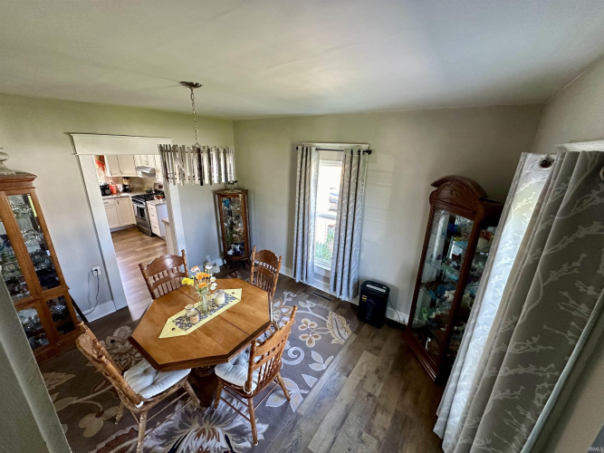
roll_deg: -2.6
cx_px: 302
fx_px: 244
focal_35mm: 14
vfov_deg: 85.7
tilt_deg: -18.2
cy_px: 226
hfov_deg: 102.1
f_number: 2.2
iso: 250
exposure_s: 1/60
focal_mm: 2.22
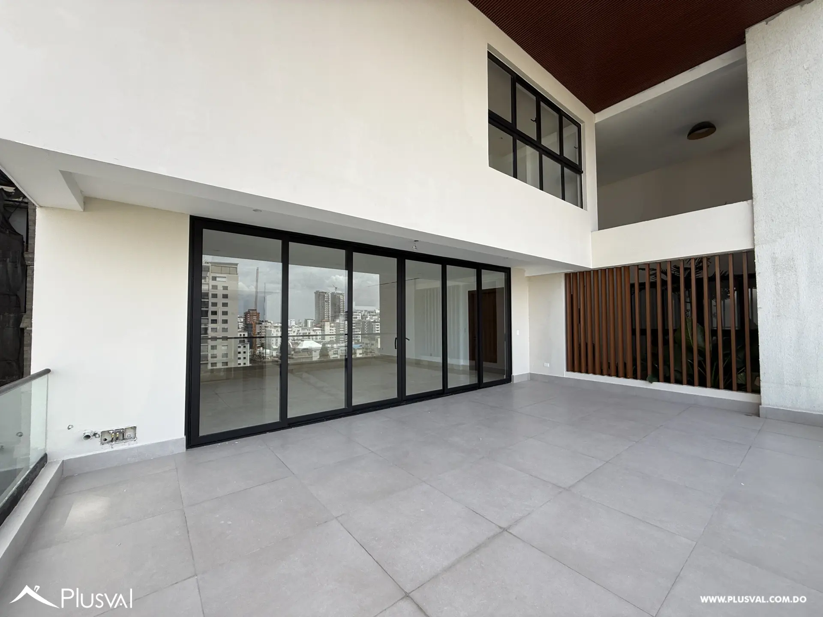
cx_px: 412
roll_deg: +0.6
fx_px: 333
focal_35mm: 14
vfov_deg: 85.7
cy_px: 308
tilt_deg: +1.9
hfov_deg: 102.1
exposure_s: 1/442
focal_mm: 2.22
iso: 50
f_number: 2.2
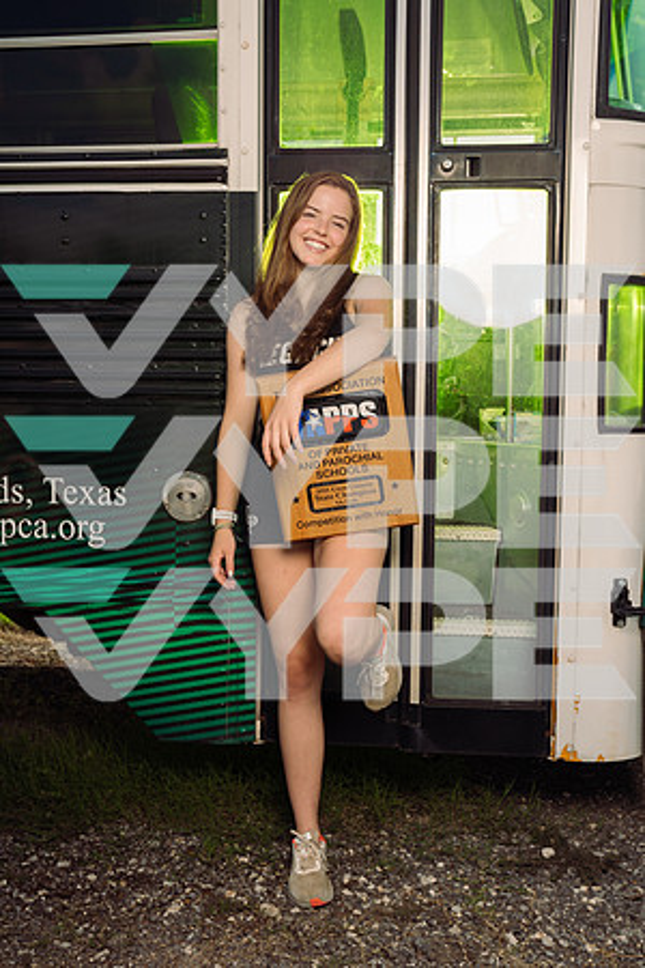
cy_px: 484
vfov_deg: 44.5
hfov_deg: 30.5
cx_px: 322
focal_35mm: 44
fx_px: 1182
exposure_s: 1/250
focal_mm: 44
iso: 50
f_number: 7.1
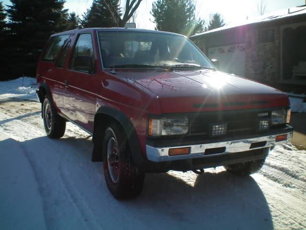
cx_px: 153
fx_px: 336
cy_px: 115
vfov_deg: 37.7
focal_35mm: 38
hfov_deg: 49.0
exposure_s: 1/500
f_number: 4.6
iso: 64
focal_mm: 6.3
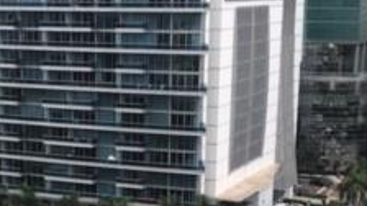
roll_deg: -0.2
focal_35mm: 87
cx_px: 126
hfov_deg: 24.4
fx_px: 847
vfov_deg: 13.6
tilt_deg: -15.4
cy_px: 237
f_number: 1.8
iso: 20
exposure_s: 1/606
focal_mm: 3.99
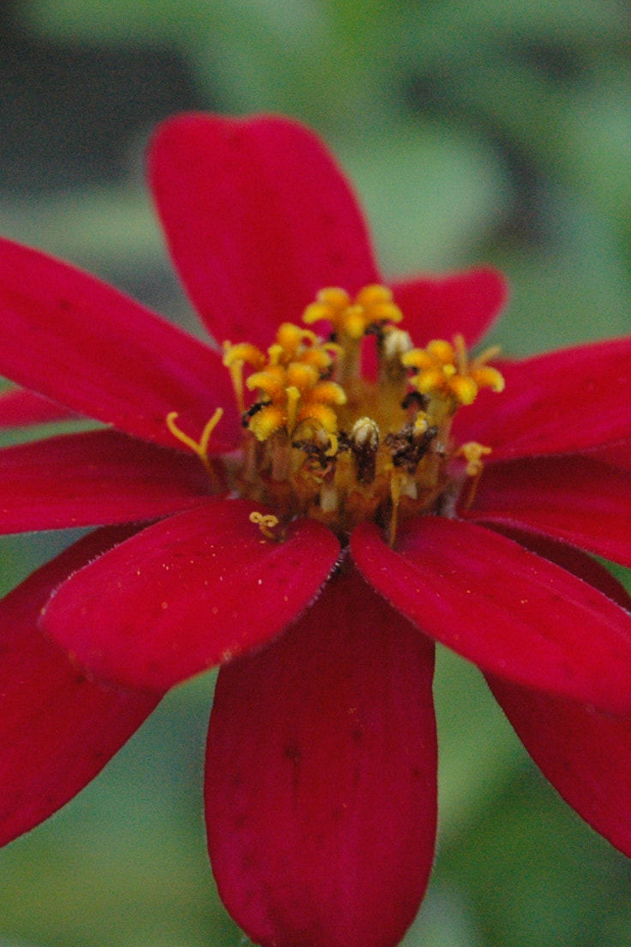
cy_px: 389
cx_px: 418
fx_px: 4020
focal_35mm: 153
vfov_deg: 13.4
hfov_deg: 9.0
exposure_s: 1/250
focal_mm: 55
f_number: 8
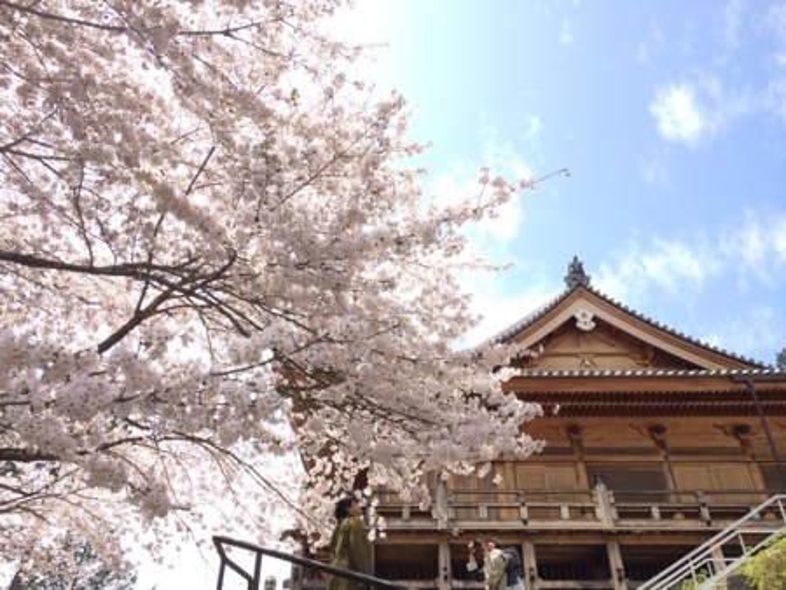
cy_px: 295
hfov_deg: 59.9
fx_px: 682
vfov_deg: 46.8
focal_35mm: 30
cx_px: 393
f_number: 2.2
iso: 32
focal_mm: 4.12
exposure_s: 1/1109
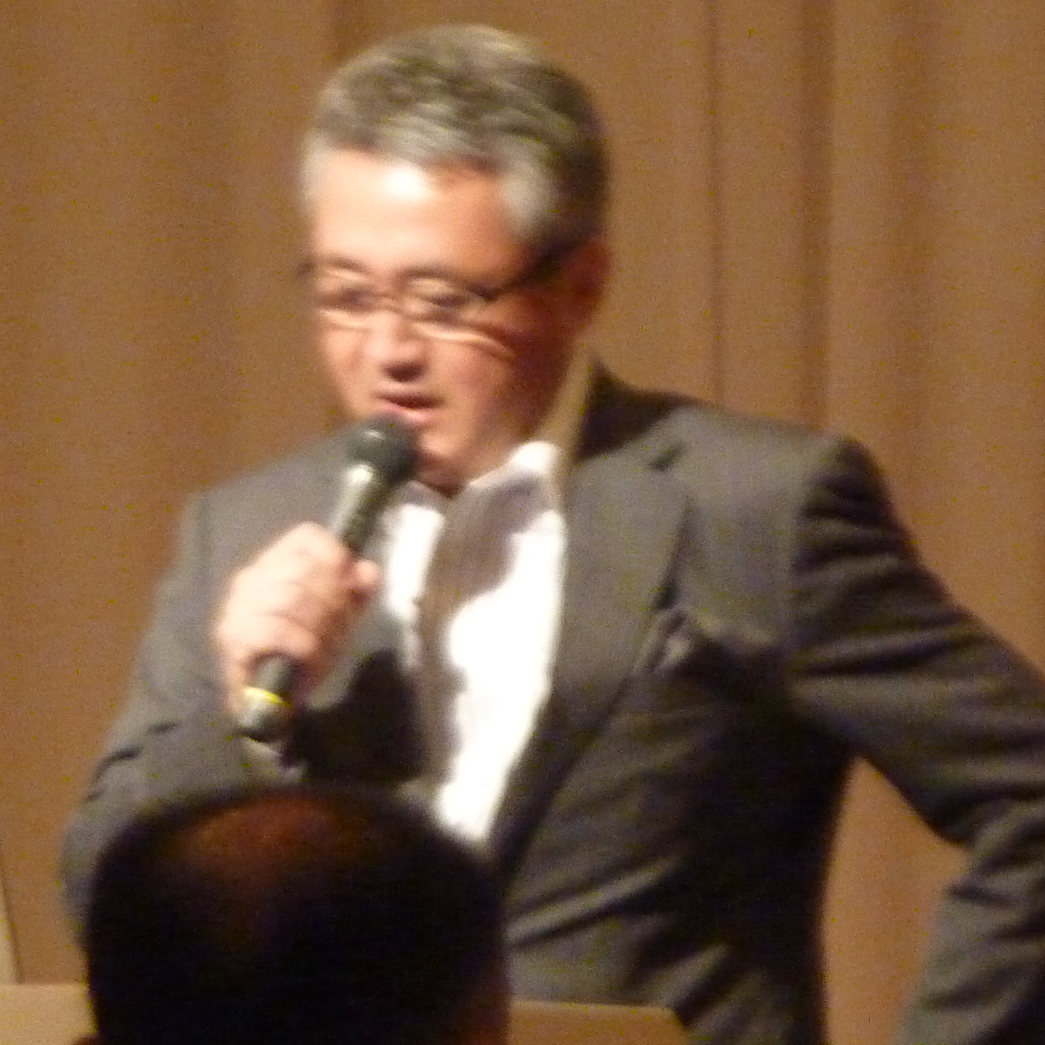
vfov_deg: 2.8
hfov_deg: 2.8
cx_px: 513
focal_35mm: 632
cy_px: 522
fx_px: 21585
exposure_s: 1/10
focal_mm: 49.2
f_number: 4.9
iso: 800
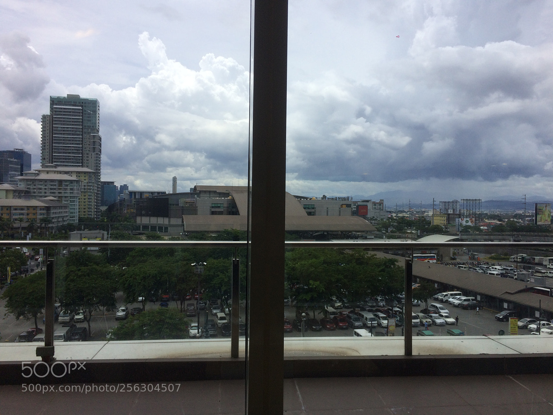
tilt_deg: -0.5
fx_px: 463
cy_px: 208
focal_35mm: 29
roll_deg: -0.2
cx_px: 276
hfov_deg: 61.7
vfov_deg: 48.2
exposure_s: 1/507
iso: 32
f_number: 2.2
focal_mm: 4.15
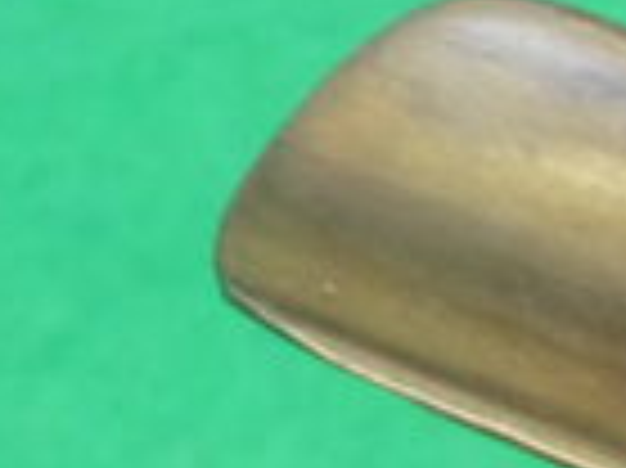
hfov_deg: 9.5
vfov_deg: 7.0
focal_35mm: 199
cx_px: 1130
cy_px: 1161
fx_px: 3596
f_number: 2.8
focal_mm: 4.8
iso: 400
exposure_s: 1/30
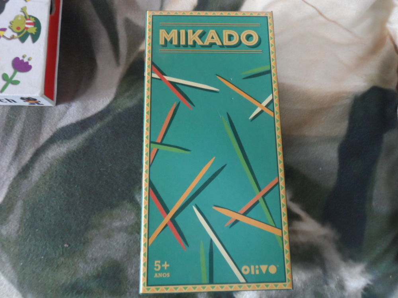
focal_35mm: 28
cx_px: 199
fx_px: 322
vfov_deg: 49.7
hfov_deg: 63.4
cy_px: 149
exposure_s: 1/20
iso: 400
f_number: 3.1
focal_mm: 4.9
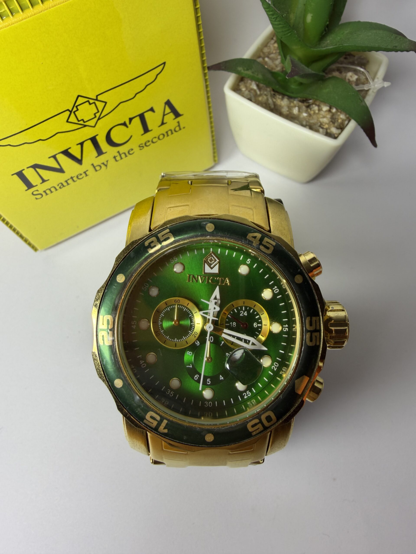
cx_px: 208
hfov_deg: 56.8
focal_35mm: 24
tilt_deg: -66.4
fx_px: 385
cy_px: 277
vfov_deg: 71.6
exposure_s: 1/120
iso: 32
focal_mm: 2.22
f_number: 2.2
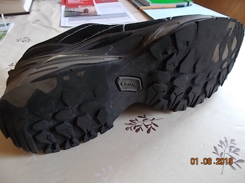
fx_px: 184
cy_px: 92
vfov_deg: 53.1
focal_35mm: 26
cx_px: 122
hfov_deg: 67.3
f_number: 3.2
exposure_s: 1/25
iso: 100
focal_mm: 4.6
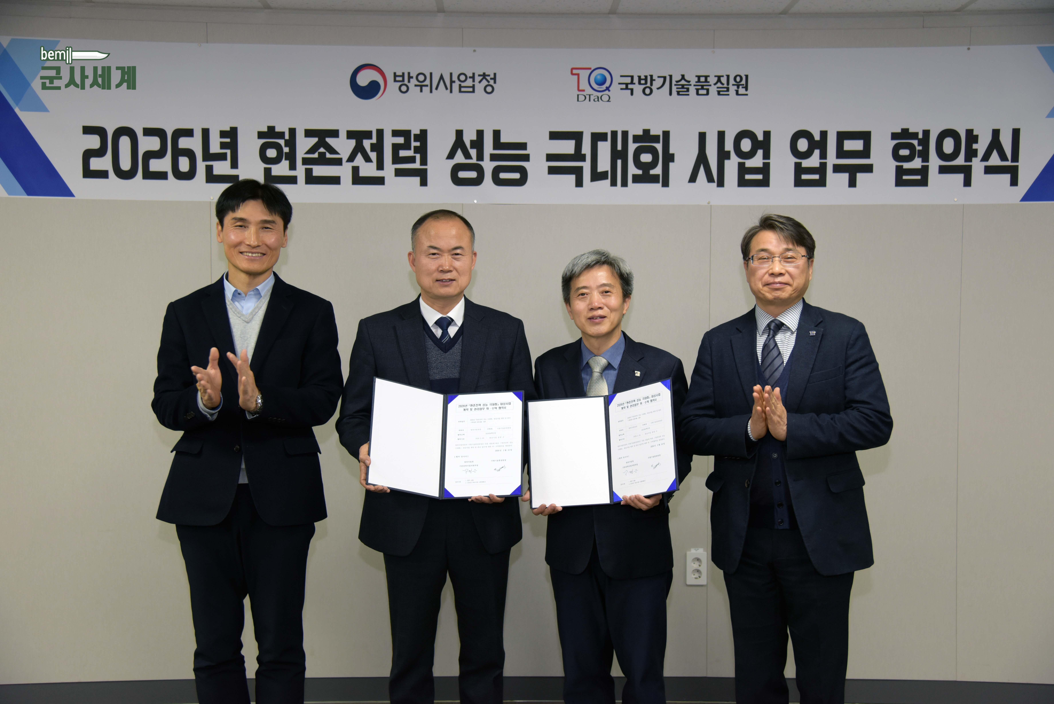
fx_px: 1171
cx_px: 527
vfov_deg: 33.4
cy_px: 352
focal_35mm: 40
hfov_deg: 48.4
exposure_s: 1/125
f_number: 4
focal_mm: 40
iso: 800
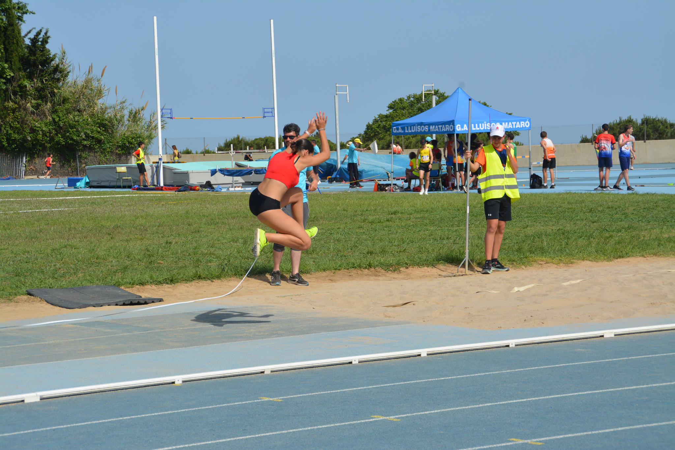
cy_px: 225
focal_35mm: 102
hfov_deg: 20.0
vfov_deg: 13.4
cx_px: 338
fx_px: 1912
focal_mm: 68
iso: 400
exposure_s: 1/2000
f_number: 7.1
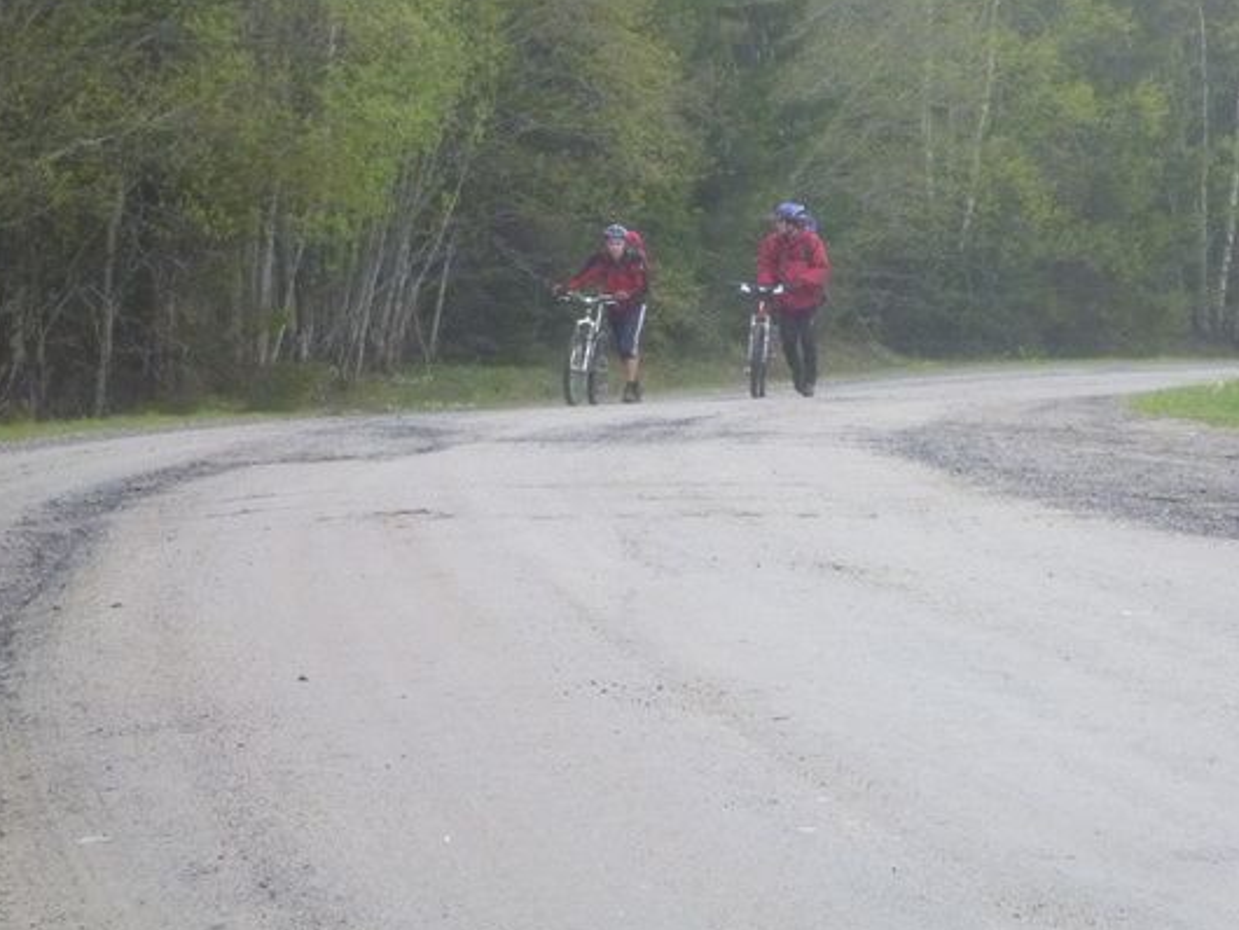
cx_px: 745
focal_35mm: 175
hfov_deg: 11.3
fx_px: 6267
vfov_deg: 8.5
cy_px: 343
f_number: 5.9
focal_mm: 22.8
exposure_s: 1/60
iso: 800
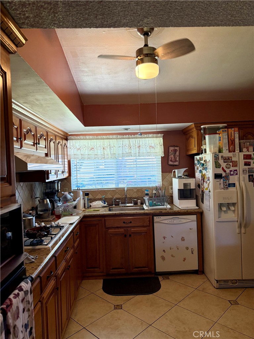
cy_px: 170
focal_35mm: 24
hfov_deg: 56.8
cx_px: 127
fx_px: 235
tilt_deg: -0.9
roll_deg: +2.4
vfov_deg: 71.6
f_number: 1.78
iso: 250
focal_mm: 6.76
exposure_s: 1/120
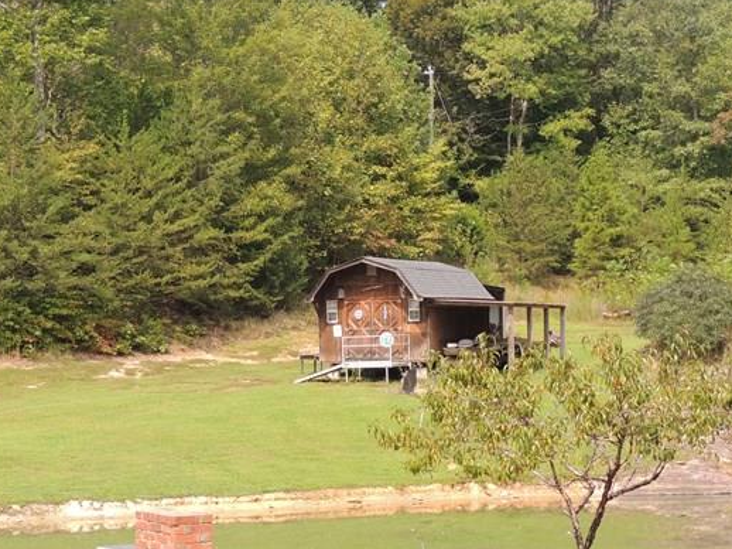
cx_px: 387
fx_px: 1966
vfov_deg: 15.9
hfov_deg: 21.1
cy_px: 280
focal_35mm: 93
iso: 100
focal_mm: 8.3
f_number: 3.5
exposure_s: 1/320
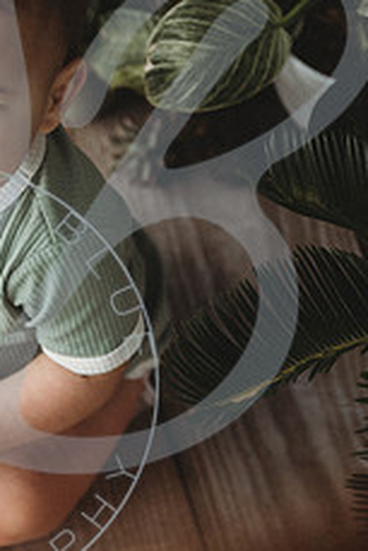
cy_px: 202
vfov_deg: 17.3
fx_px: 1806
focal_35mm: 118
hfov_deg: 11.6
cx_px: 43
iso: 100
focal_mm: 60
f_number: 2.8
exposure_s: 1/400
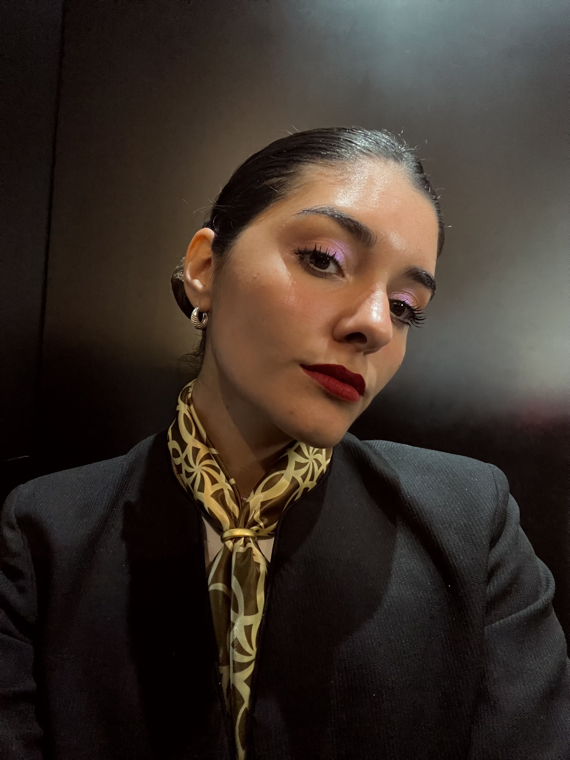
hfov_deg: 58.9
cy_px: 380
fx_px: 505
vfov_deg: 73.9
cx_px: 285
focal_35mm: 23
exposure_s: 1/30
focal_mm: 2.71
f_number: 2.2
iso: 640
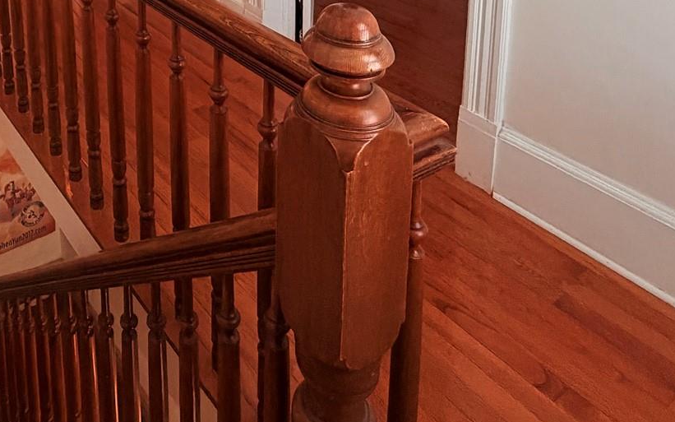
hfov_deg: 48.6
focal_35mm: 37
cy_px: -158
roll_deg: +2.7
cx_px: 100
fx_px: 681
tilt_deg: -10.4
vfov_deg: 27.4
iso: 320
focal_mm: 2.22
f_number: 2.2
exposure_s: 1/74
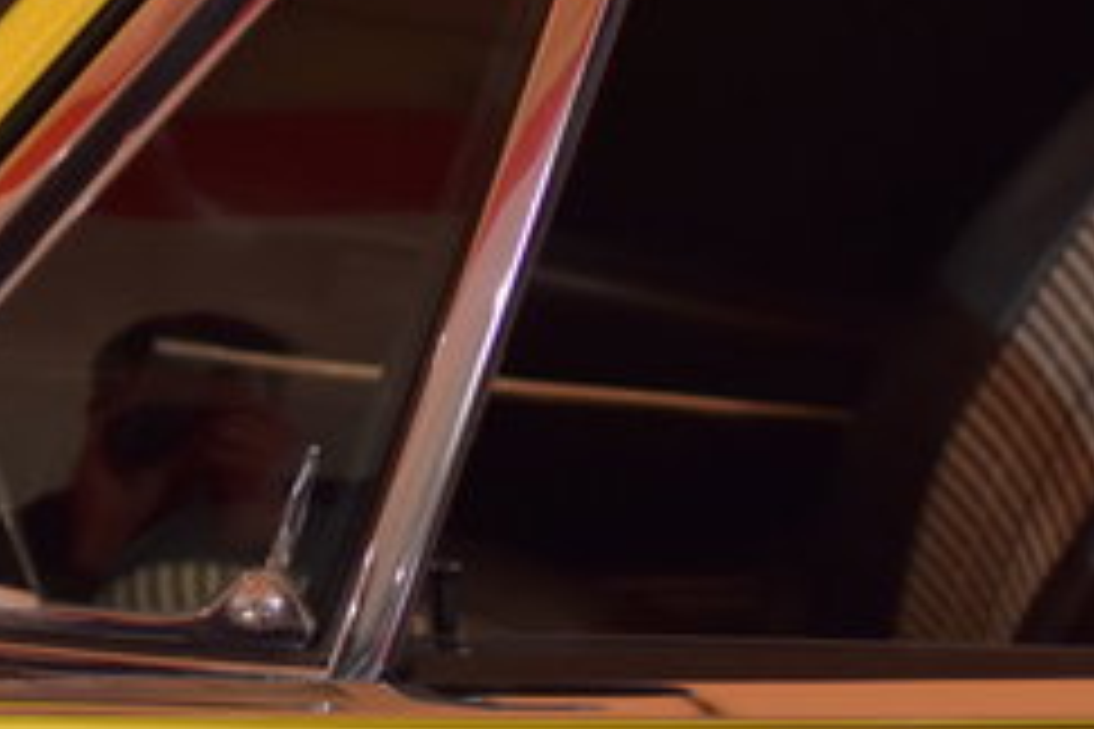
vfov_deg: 8.2
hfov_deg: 12.3
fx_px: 5031
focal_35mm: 166
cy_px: 0
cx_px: 47
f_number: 2.8
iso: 800
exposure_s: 1/60
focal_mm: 35
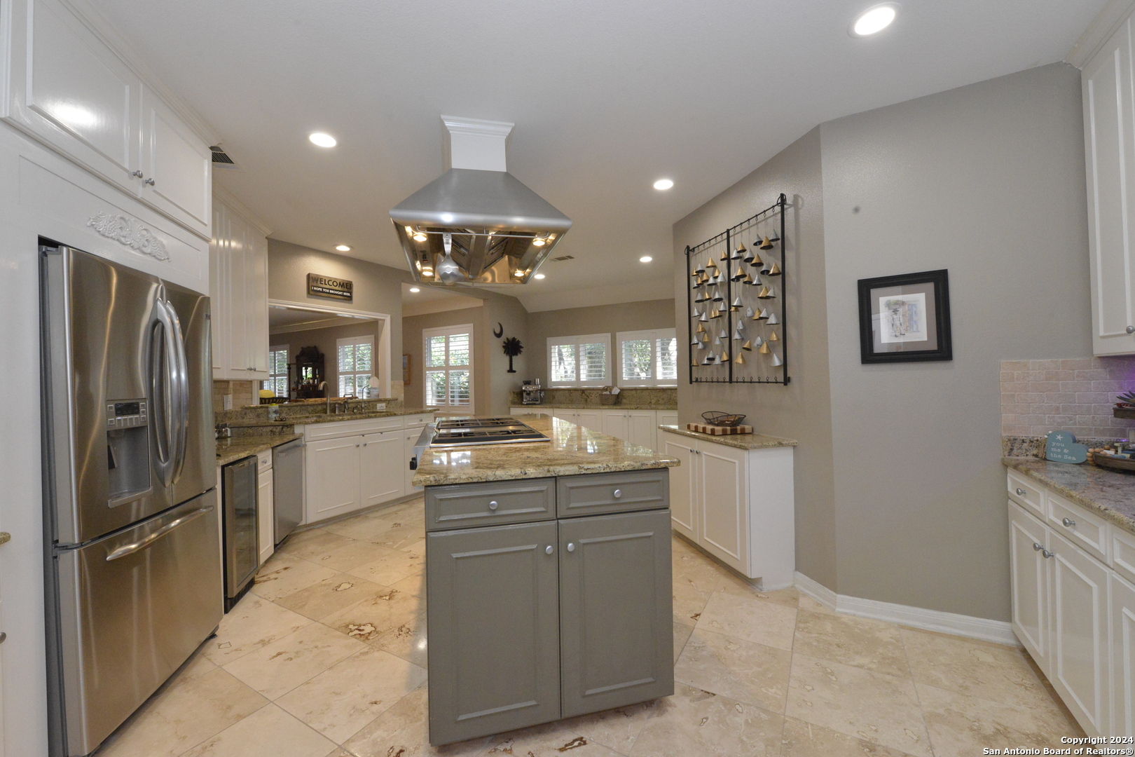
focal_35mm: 14
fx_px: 441
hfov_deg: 104.3
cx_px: 568
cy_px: 378
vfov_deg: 81.2
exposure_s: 1/100
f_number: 11
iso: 6400
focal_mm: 14
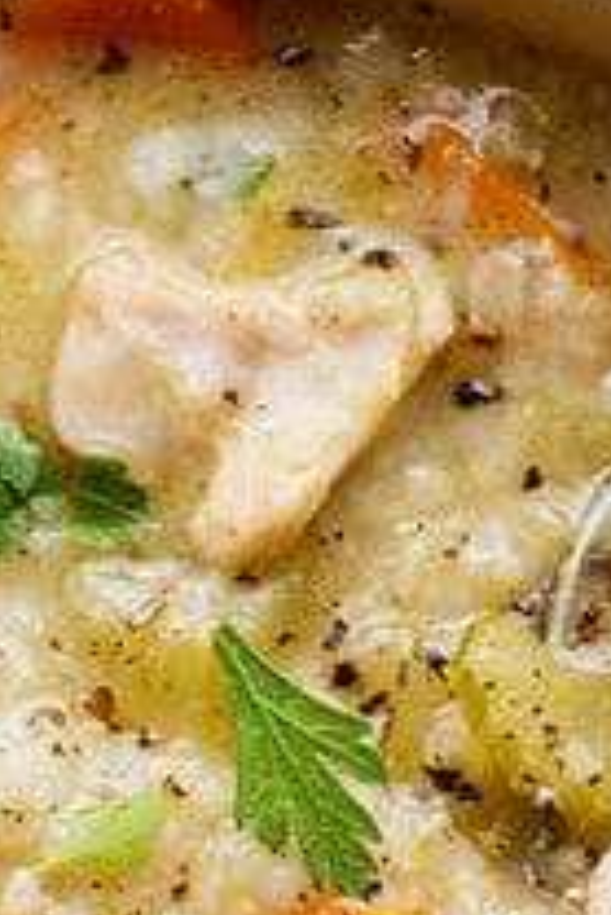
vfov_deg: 6.7
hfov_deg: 4.5
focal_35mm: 303
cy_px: 1562
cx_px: -9
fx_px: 7700
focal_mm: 41
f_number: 13
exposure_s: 1/200
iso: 400
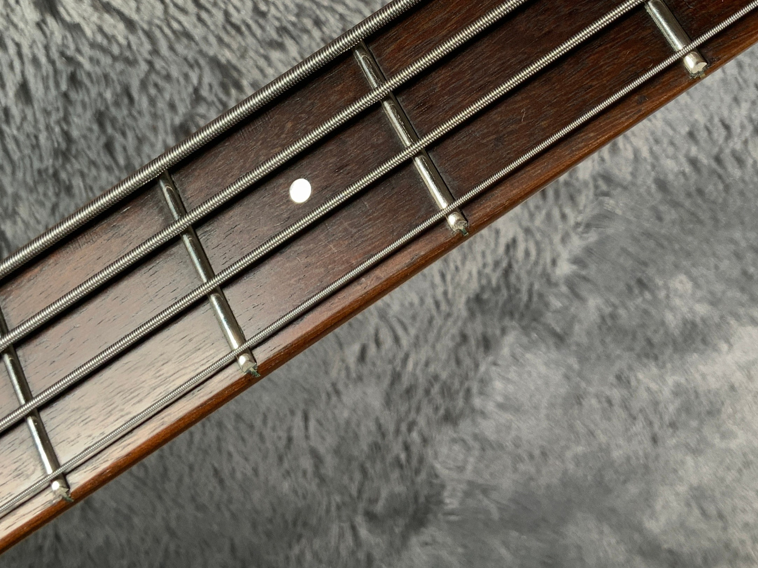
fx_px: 1182
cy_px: 94
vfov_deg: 26.4
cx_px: 454
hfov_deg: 35.4
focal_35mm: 54
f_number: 1.8
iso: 40
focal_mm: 3
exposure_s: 1/104
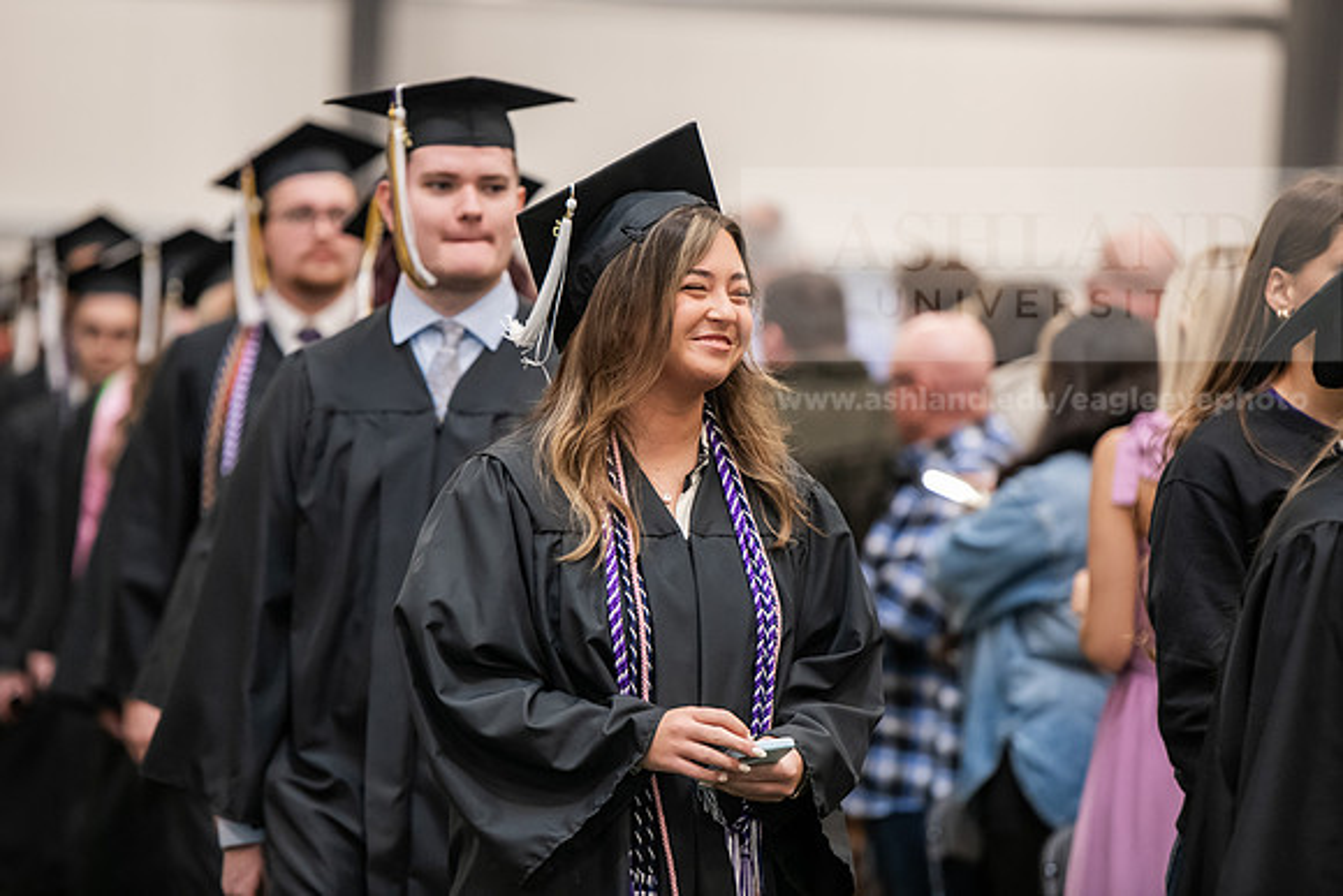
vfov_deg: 7.6
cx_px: 672
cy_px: 448
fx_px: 6716
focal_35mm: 180
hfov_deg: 11.4
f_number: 3.2
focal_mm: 180
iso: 2500
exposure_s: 1/200
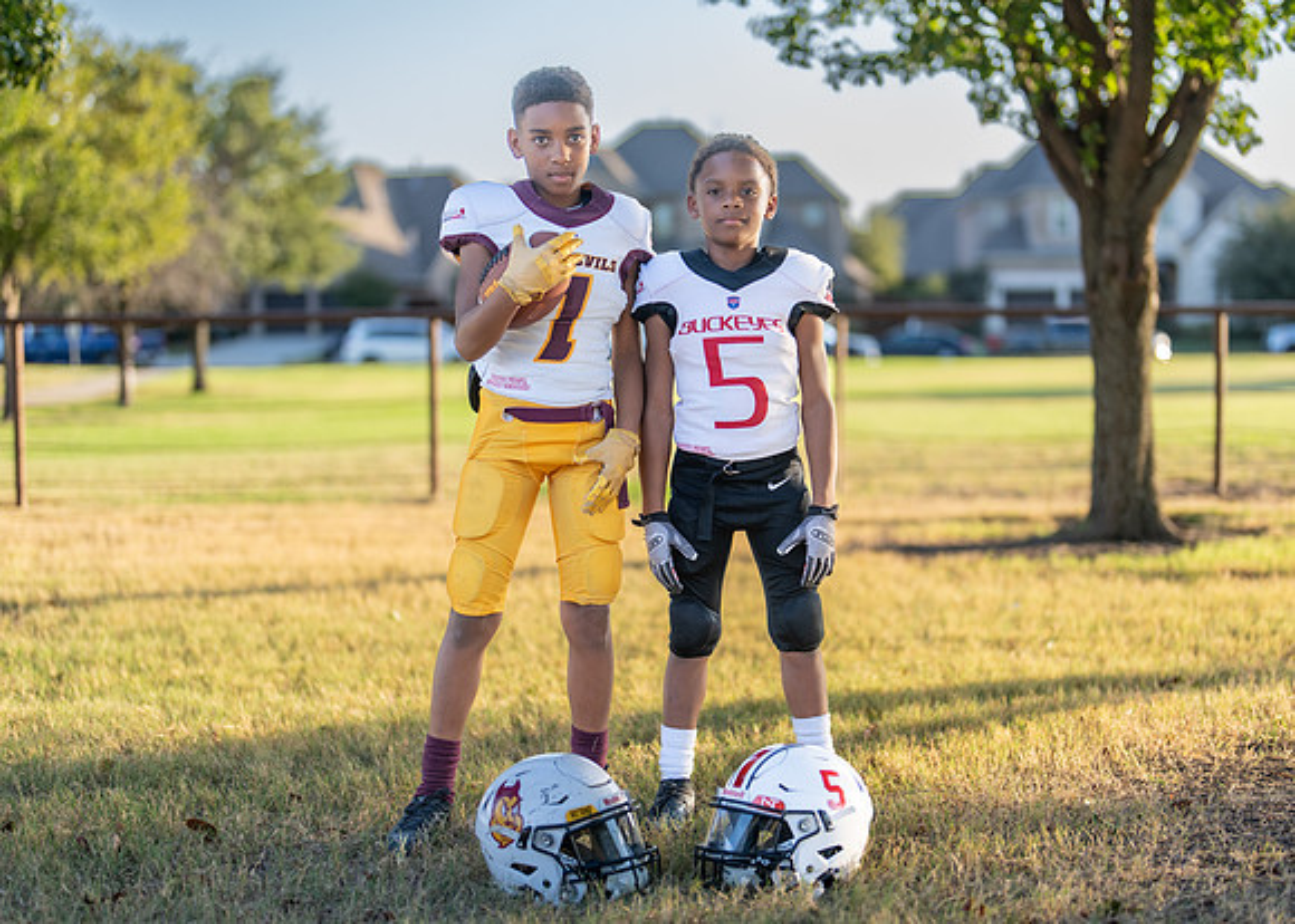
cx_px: 710
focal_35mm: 60
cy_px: 497
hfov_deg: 32.5
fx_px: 2223
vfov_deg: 23.5
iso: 100
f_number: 1.2
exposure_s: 1/1250
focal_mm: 50
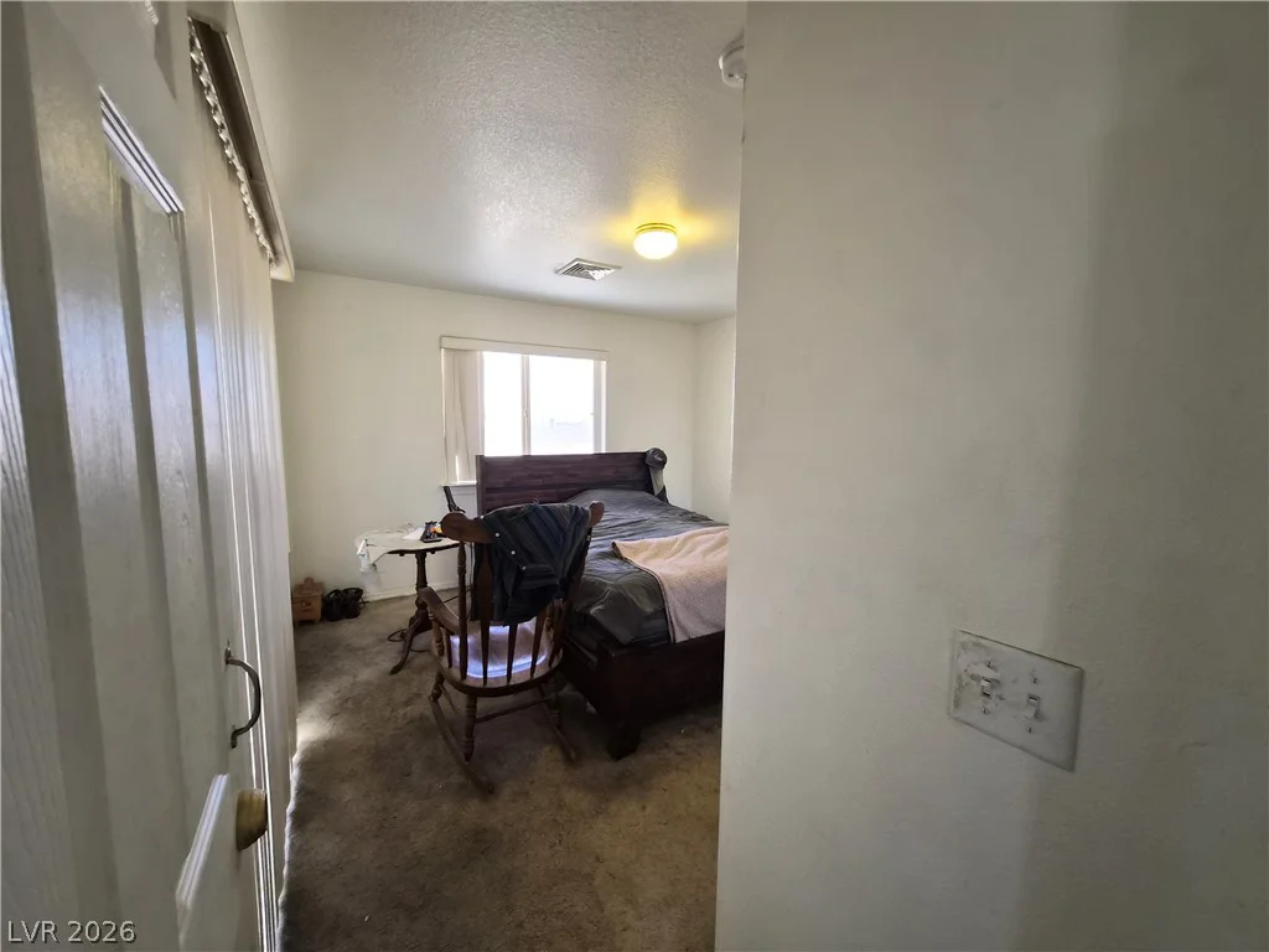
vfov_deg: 89.9
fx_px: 477
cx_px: 634
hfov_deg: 106.2
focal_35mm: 13
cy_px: 476
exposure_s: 1/60
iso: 320
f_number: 2.2
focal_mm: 1.7
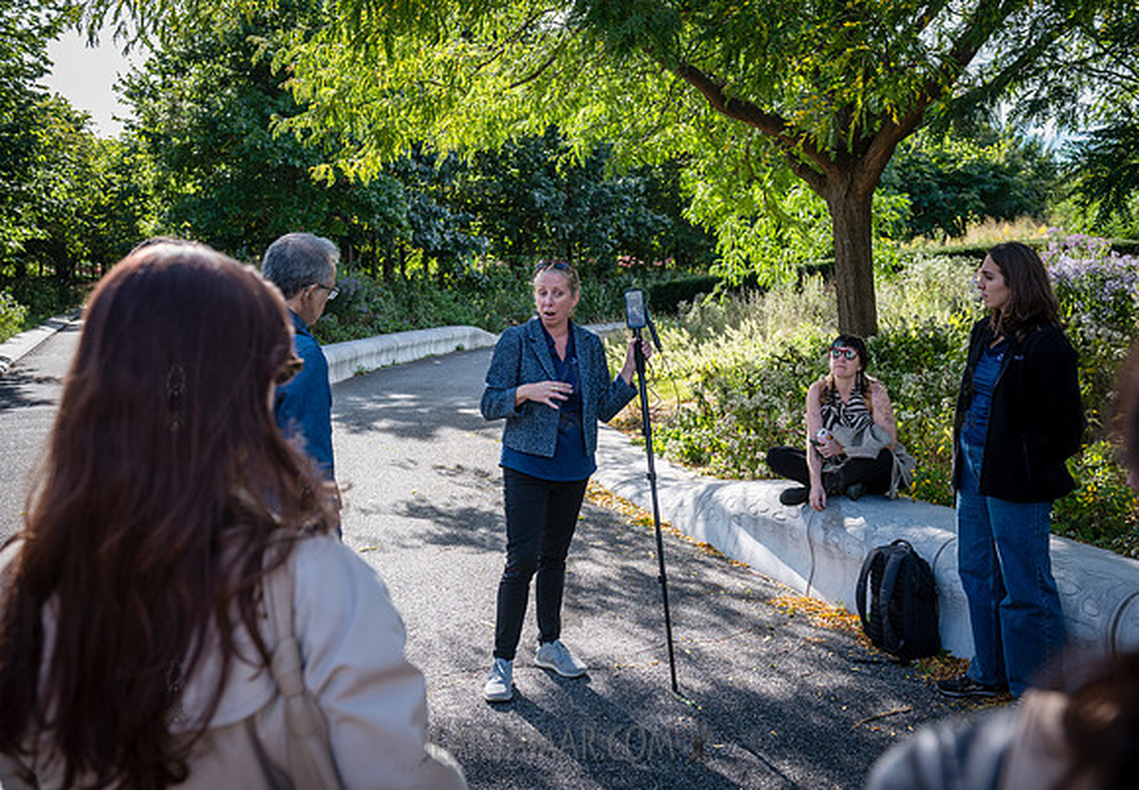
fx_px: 1165
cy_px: 379
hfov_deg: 52.1
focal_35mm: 36
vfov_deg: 37.4
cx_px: 617
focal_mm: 34
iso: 250
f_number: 4.5
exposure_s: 1/500
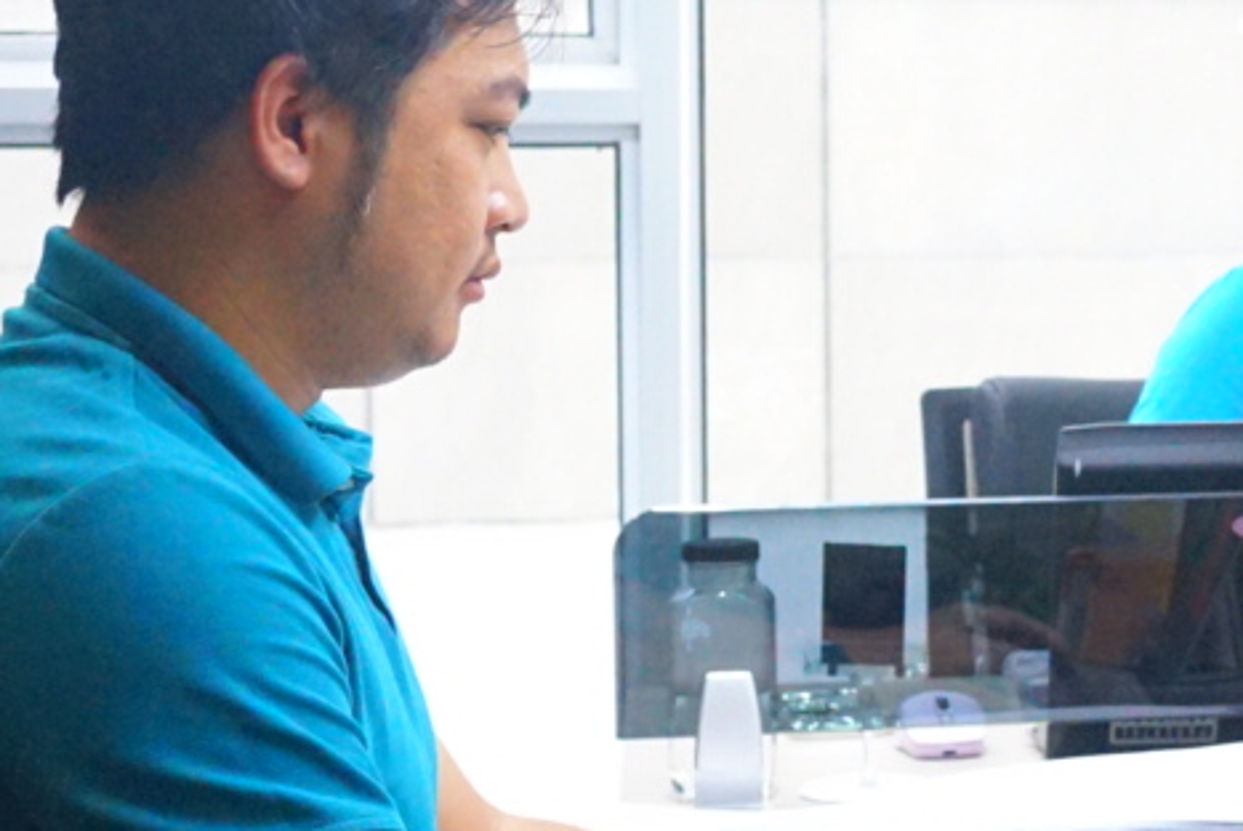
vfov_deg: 11.3
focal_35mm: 121
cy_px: 210
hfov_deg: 15.4
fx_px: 4180
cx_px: 1932
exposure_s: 1/200
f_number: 5.6
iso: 6400
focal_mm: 35
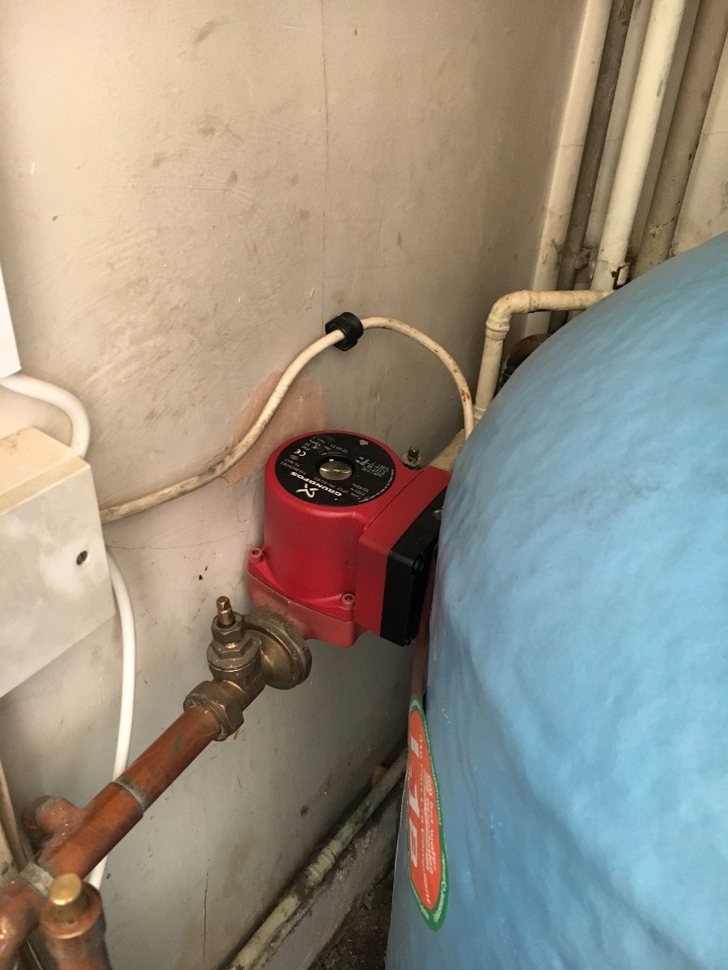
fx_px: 813
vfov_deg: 61.7
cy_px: 485
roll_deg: -3.5
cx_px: 364
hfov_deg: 48.2
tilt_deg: -34.3
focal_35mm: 29
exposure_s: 1/17
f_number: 2.2
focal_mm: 4.15
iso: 200
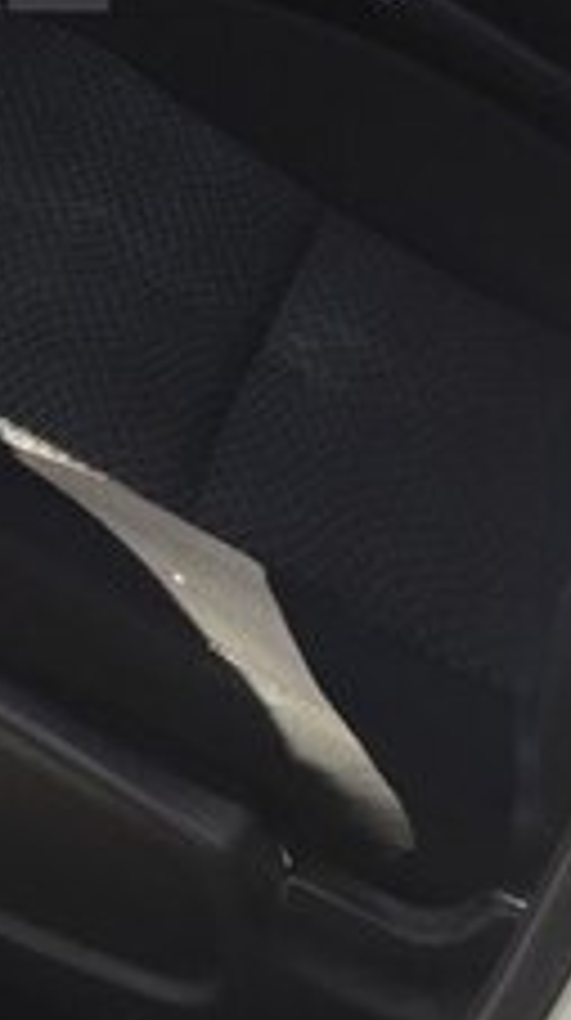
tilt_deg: -31.3
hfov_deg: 12.3
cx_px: -351
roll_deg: -2.0
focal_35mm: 92
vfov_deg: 22.1
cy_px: -56
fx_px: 2487
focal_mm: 4.15
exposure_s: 1/179
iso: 32
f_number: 2.2
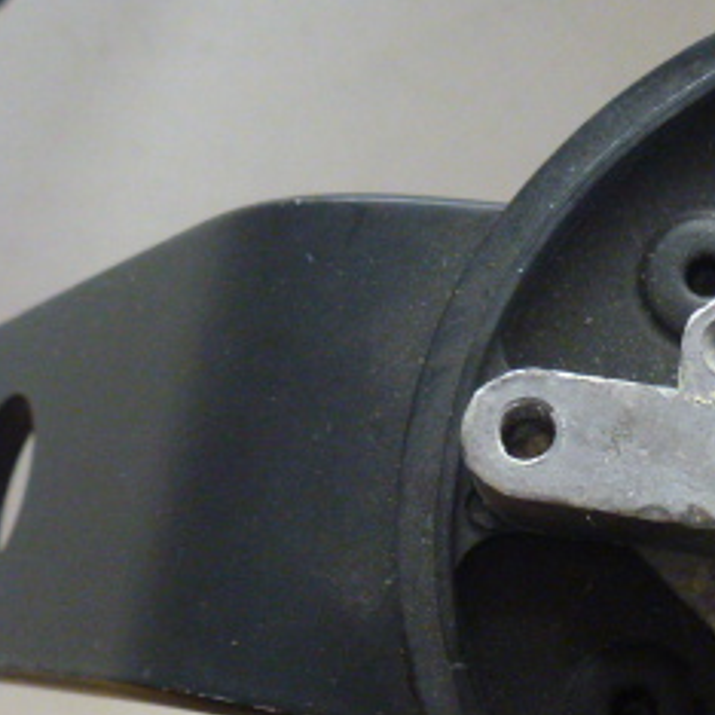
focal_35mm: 109
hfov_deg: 15.2
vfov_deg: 15.9
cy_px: 574
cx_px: 938
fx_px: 2547
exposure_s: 1/50
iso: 400
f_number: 4
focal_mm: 8
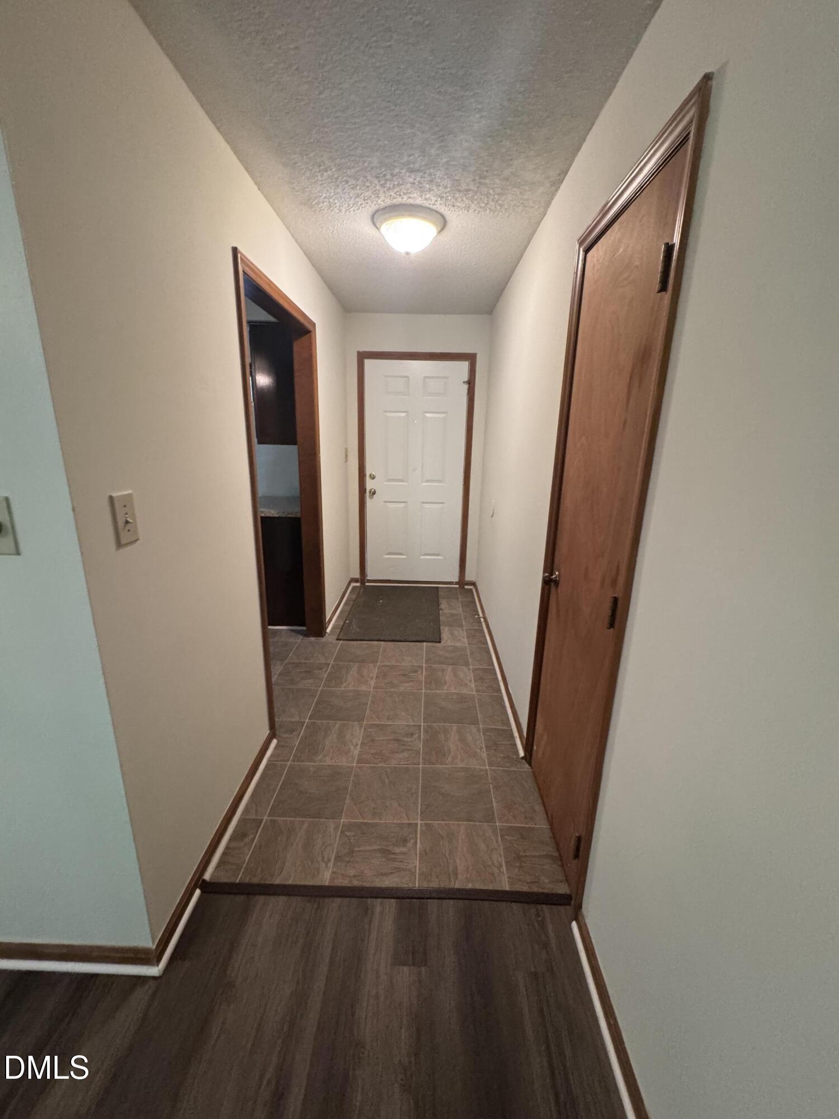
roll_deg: +0.7
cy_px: 560
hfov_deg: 85.7
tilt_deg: -16.4
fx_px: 452
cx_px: 420
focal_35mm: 14
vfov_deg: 102.1
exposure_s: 1/60
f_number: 2.2
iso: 500
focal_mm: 2.22
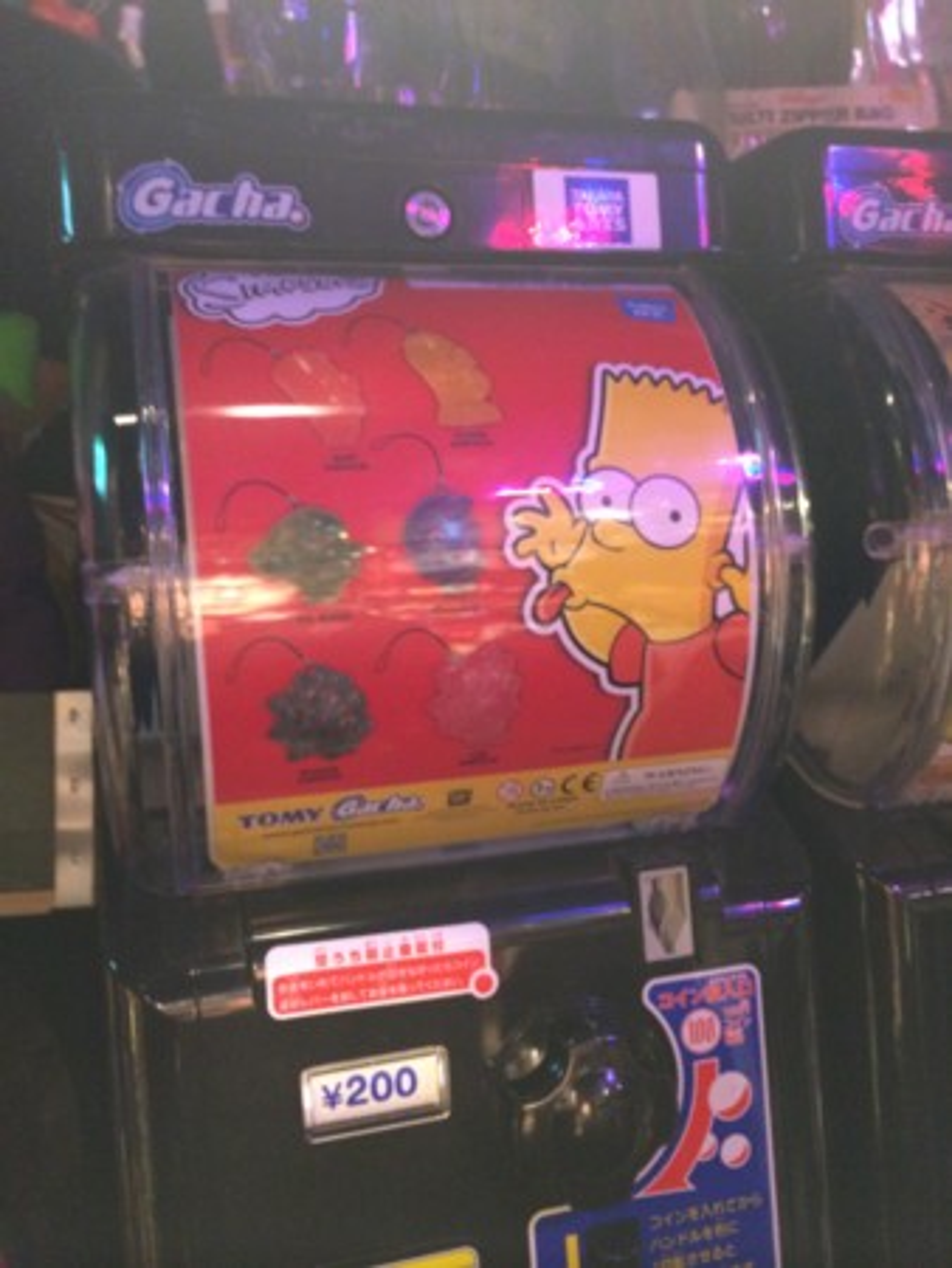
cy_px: 634
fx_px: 1099
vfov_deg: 59.9
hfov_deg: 46.8
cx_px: 476
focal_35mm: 30
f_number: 2.2
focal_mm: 4.12
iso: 320
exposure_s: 1/20
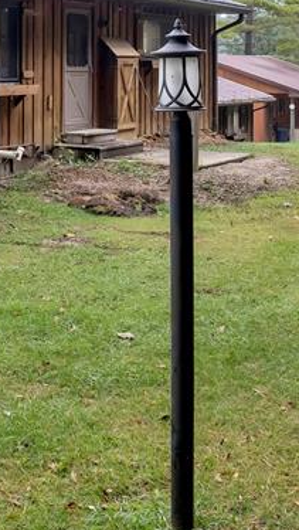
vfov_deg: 31.9
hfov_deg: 18.4
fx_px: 886
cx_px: -40
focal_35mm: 63
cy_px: 67
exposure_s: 1/100
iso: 100
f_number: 2.8
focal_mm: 8.38
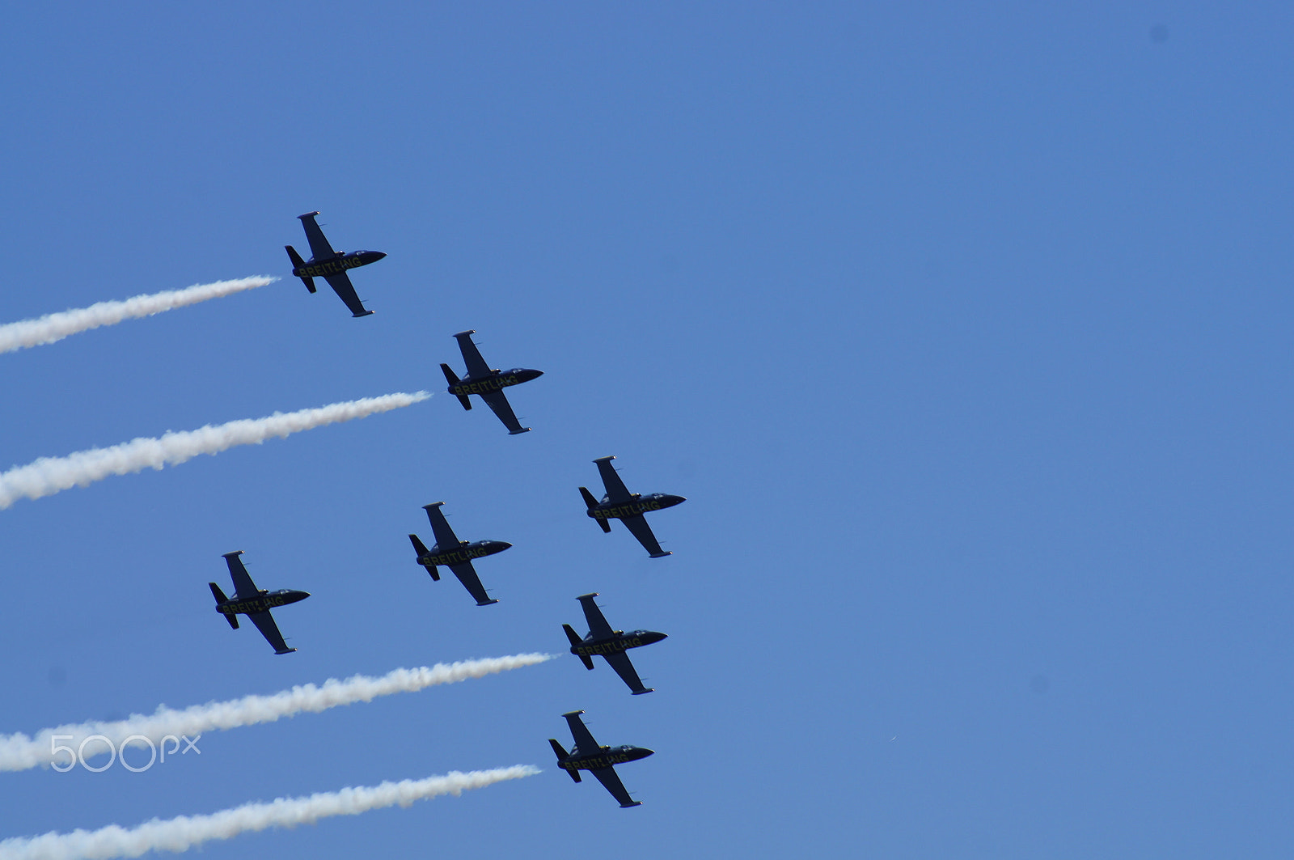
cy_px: 430
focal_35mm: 300
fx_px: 10771
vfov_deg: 4.6
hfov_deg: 6.9
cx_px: 647
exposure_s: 1/400
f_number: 9
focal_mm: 200
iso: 100
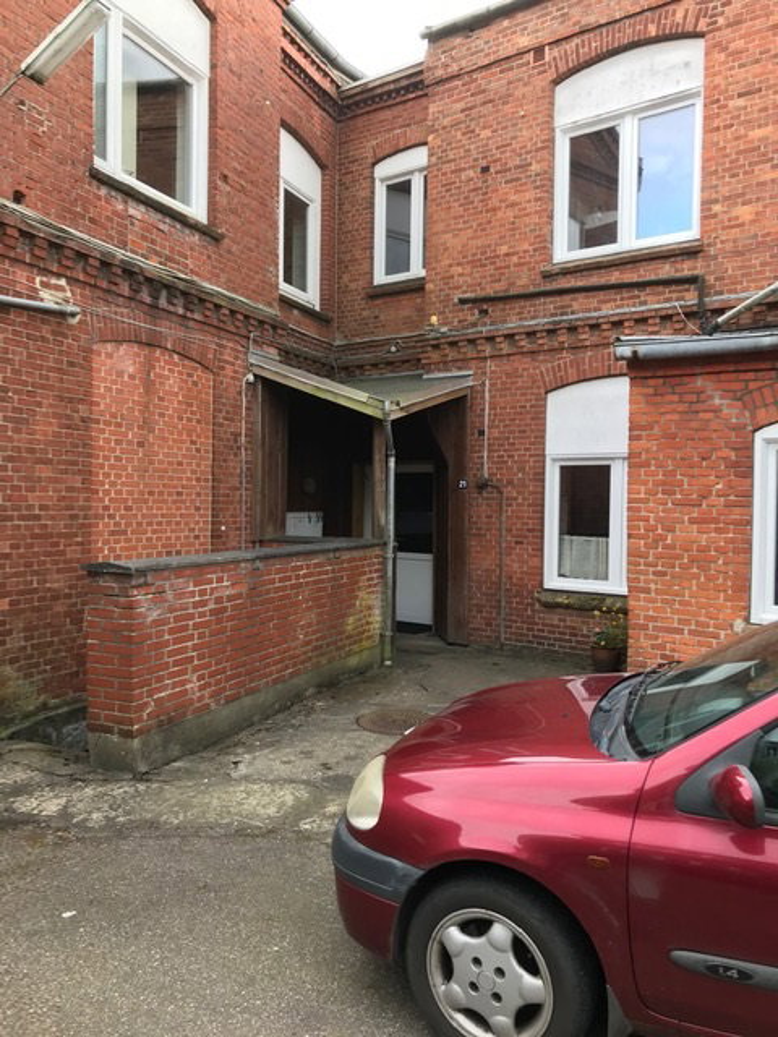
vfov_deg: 63.4
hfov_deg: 49.7
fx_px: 839
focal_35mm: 28
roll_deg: -1.1
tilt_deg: -1.0
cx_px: 389
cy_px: 518
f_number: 1.8
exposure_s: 1/50
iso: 20
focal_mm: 3.99
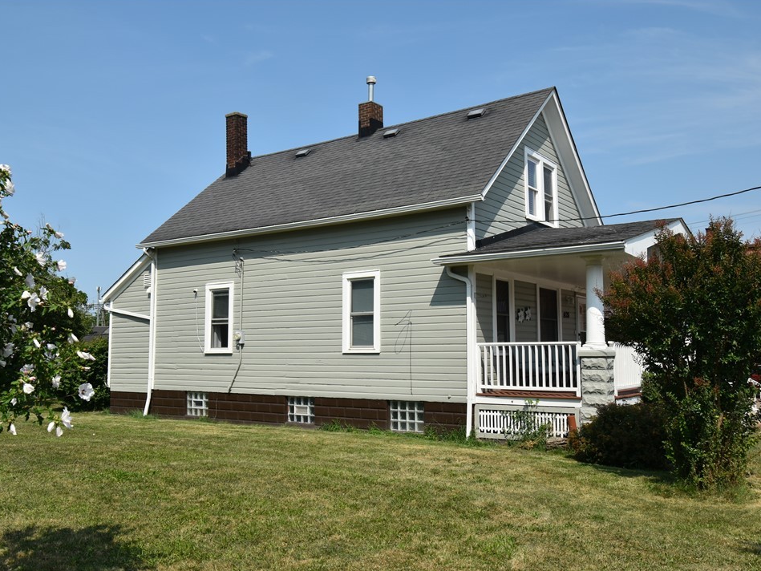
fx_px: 726
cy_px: 286
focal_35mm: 33
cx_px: 353
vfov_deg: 43.0
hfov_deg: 55.3
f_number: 9
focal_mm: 20
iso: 100
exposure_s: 1/320
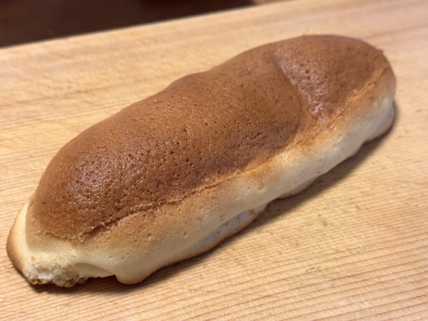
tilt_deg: -45.4
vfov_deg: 30.3
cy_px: 160
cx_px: 214
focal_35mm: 48
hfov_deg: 39.7
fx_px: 593
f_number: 1.78
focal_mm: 6.86
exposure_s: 1/60
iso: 160
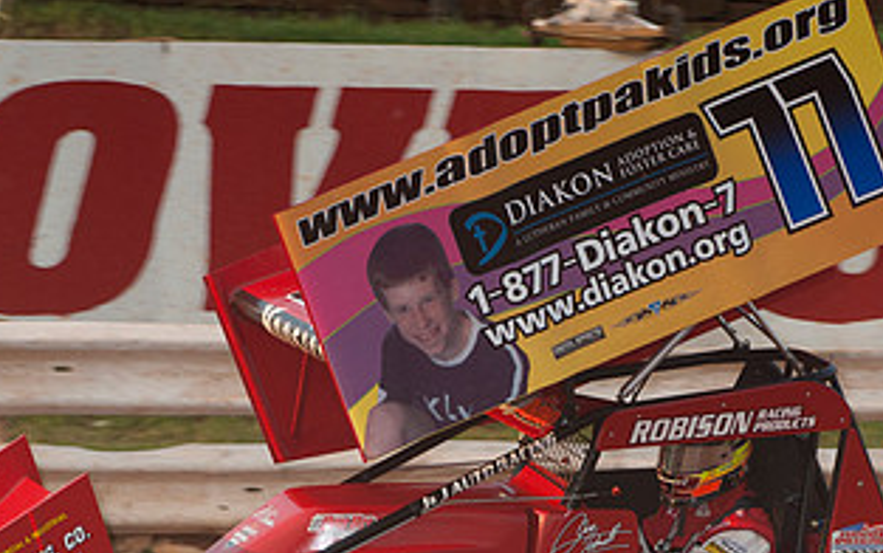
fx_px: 8523
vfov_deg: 3.7
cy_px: 491
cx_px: 550
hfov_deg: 5.9
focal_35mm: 354
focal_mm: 125
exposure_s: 1/400
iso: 100
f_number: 5.6
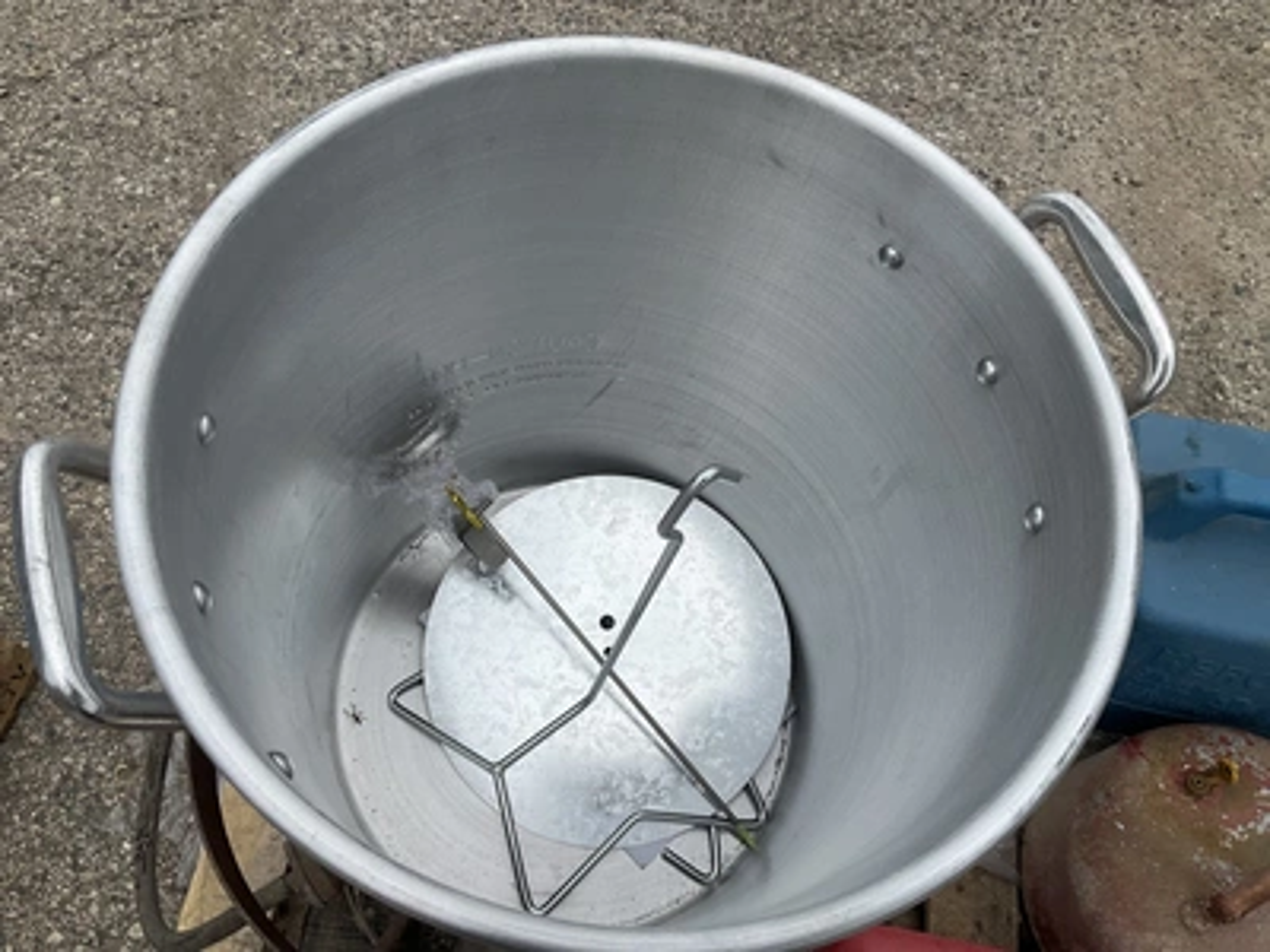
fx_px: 1064
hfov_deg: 61.7
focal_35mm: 29
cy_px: 476
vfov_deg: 48.2
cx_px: 635
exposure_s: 1/2141
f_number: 1.8
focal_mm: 3
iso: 25
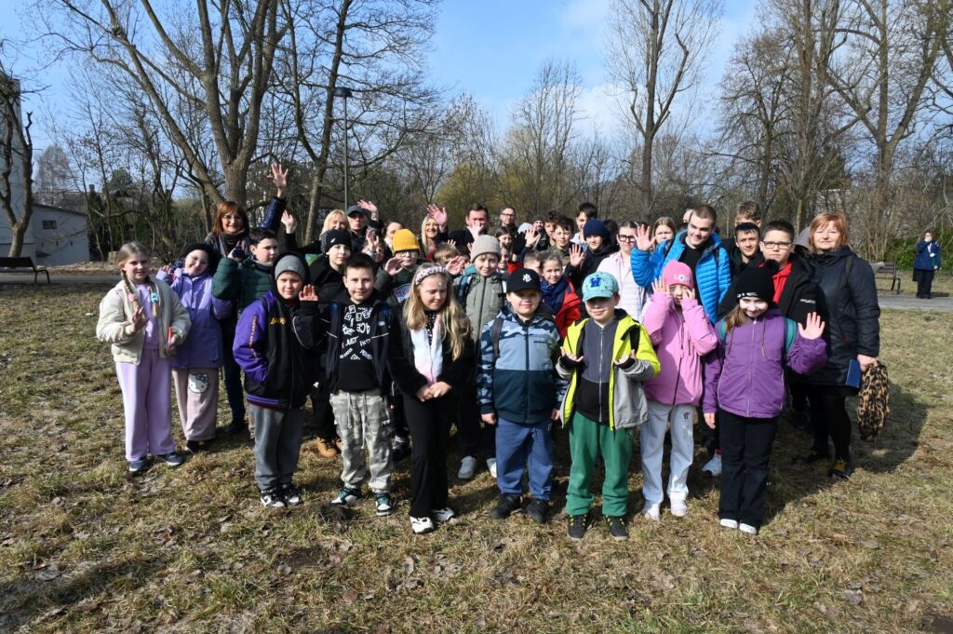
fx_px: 635
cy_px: 317
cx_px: 476
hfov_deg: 73.8
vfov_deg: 53.1
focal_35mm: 24
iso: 1250
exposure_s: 1/800
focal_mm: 24
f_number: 14
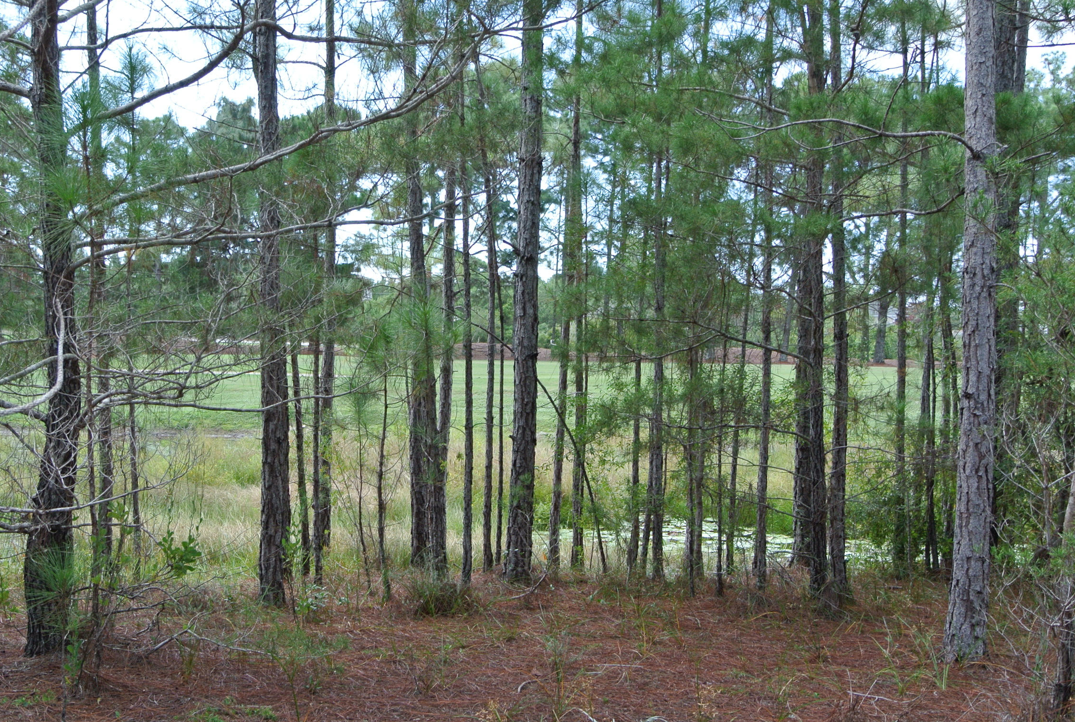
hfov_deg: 43.4
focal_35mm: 45
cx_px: 449
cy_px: 409
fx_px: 1347
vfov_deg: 30.0
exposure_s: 1/125
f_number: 5.6
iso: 140
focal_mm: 13
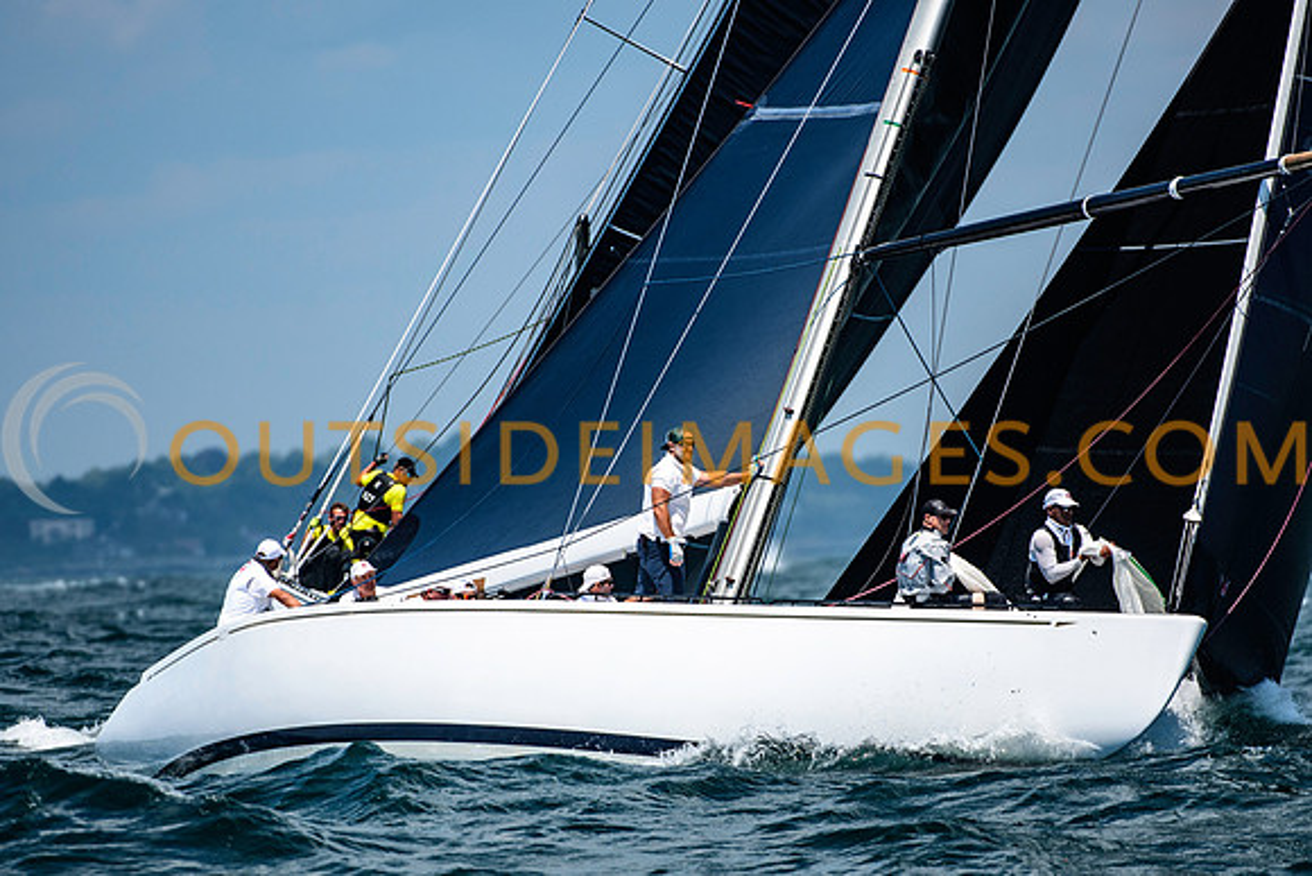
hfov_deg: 3.6
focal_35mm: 570
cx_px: 656
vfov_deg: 2.4
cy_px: 438
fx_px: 20777
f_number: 5
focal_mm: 380
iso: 400
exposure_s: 1/3200
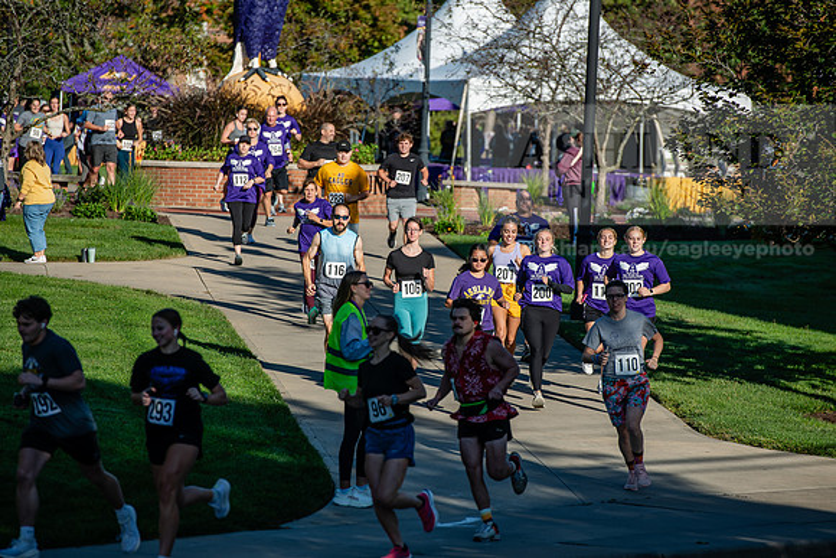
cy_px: 279
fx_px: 4645
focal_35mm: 200
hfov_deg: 10.3
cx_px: 418
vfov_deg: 6.9
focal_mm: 200
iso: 80
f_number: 4.5
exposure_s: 1/500
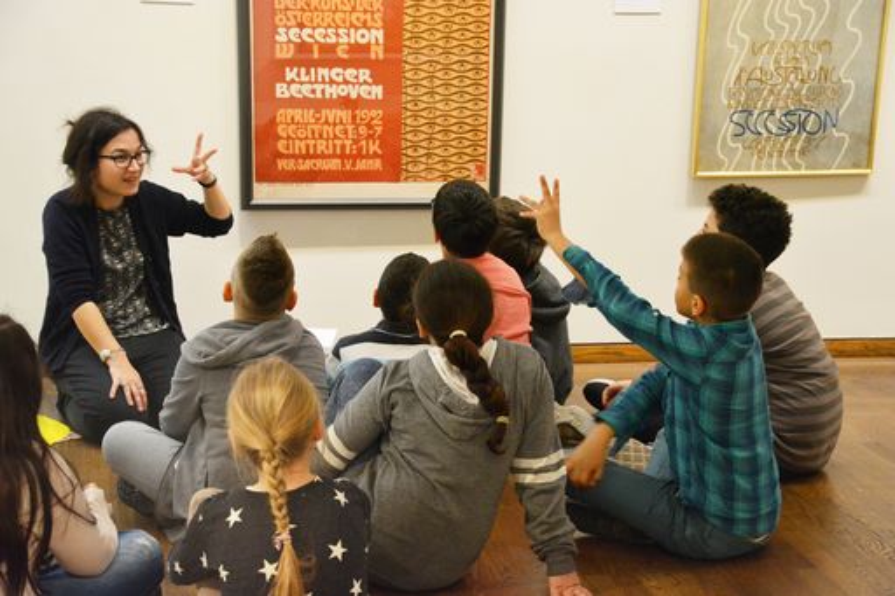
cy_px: 298
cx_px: 448
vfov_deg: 21.6
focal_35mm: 63
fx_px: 1566
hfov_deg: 31.9
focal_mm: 42
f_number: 4.8
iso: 4000
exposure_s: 1/50
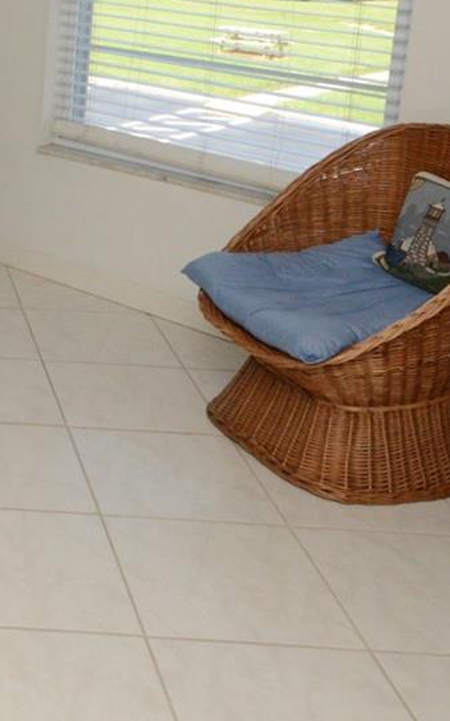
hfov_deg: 20.4
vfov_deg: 35.8
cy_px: 102
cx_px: -232
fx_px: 1060
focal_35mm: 54
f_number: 11
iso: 1400
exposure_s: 1/200
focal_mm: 12
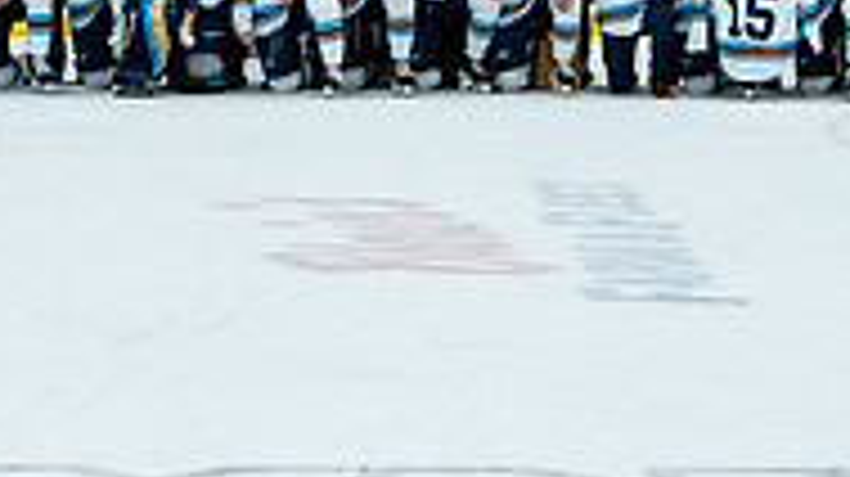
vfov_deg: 7.1
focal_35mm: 170
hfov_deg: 12.6
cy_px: -71
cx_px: 82
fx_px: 3829
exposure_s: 1/250
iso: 250
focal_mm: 31
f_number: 4
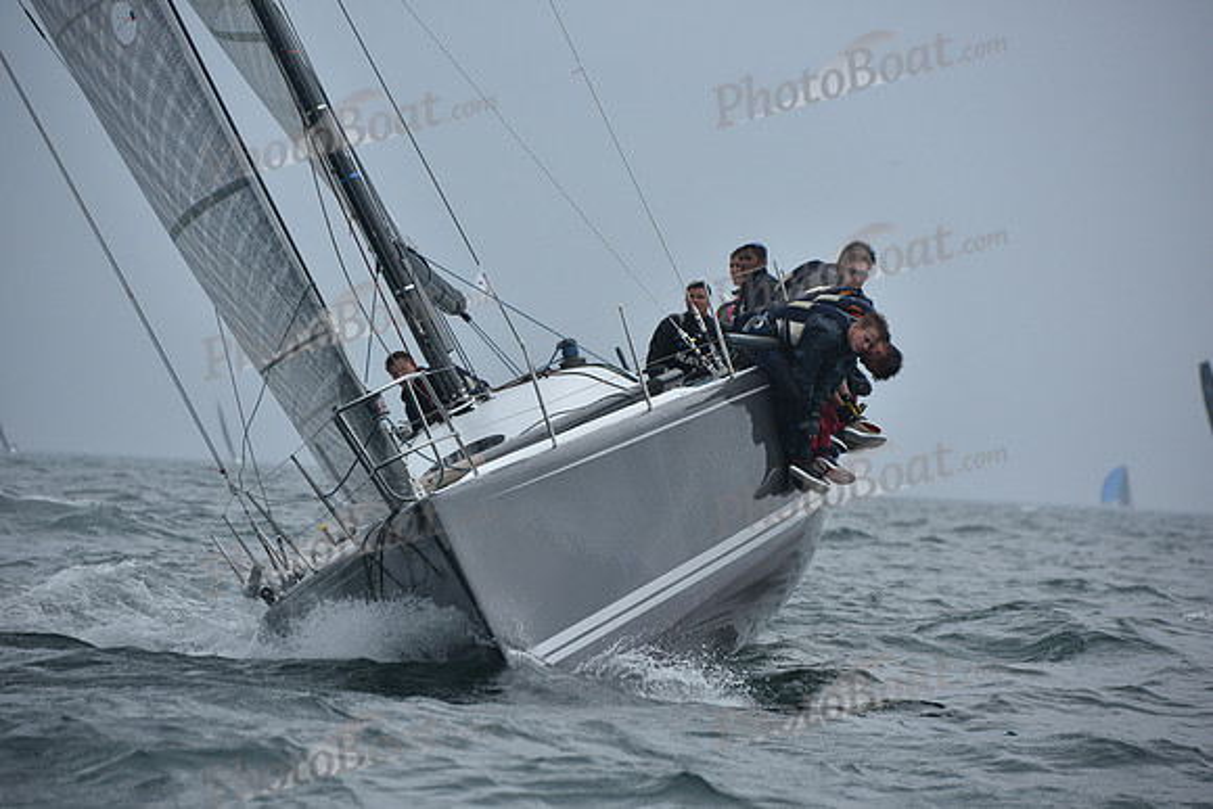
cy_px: 404
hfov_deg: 10.3
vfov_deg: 6.9
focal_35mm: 200
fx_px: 6740
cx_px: 606
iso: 320
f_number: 5.6
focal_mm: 200
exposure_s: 1/1000
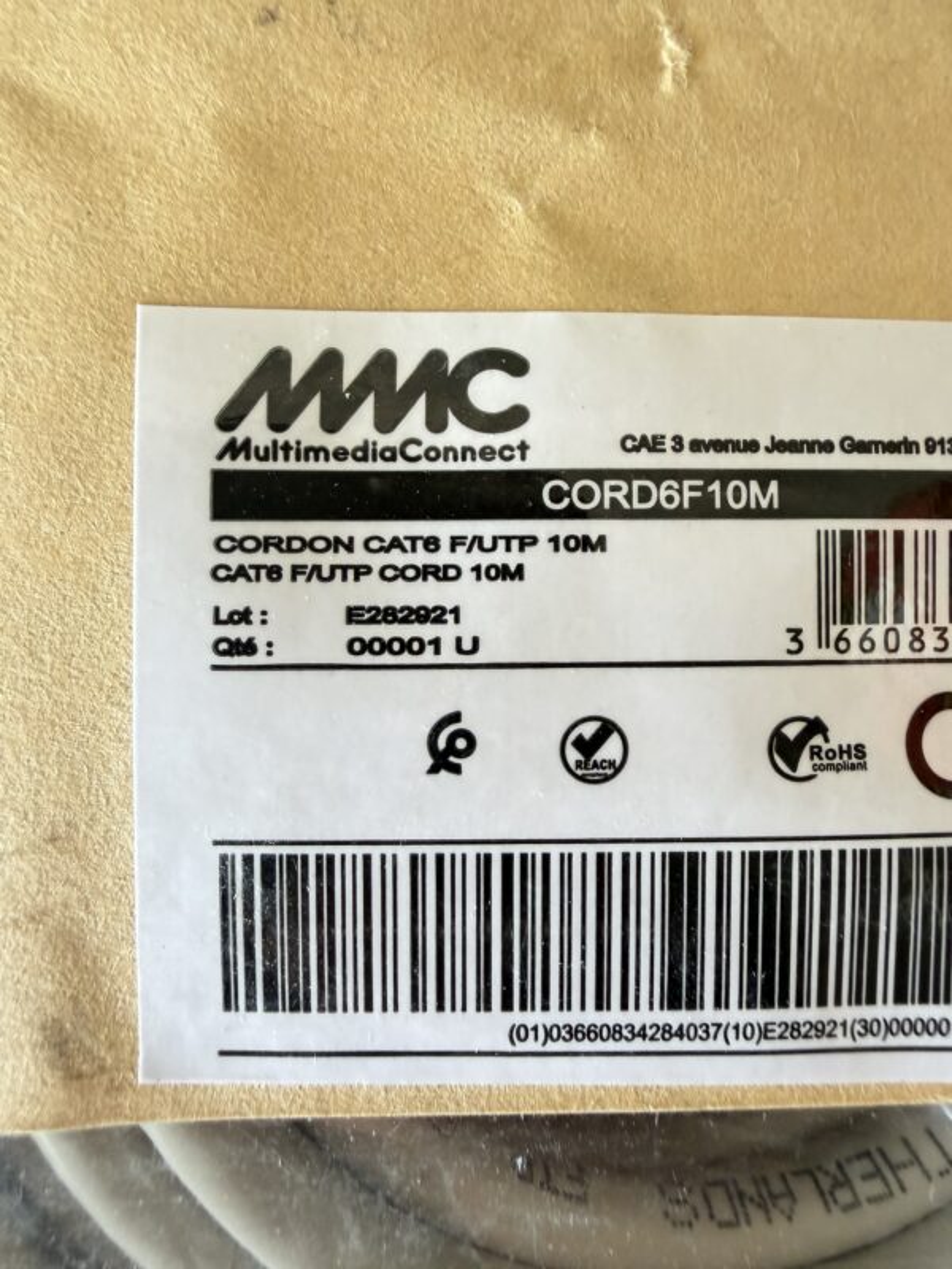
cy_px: 634
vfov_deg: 71.6
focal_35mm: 24
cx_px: 476
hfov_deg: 56.8
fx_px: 880
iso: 320
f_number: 2.2
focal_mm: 2.22
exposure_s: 1/109
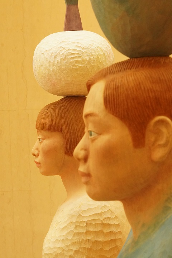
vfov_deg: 15.2
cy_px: 129
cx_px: 86
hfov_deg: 10.2
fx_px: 967
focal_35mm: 135
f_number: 20
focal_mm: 90
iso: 6400
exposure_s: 1/80
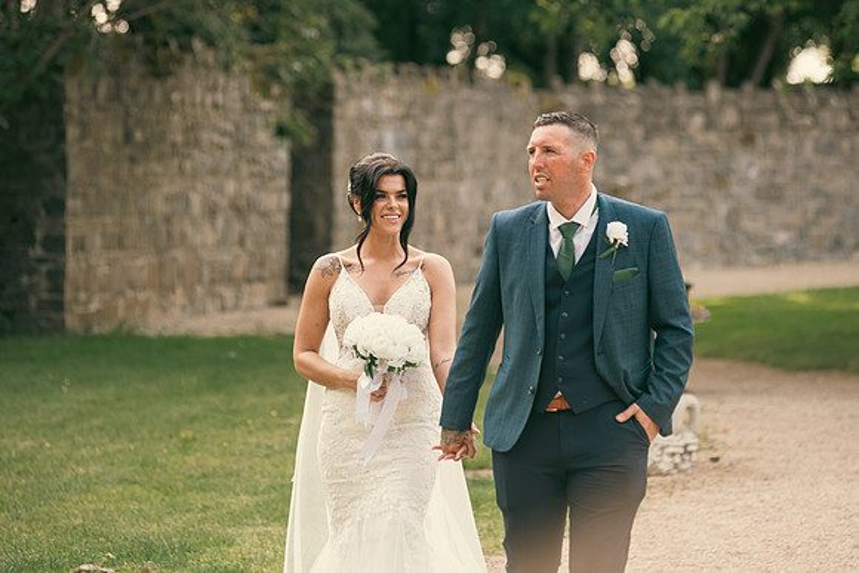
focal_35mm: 170
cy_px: 286
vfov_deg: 8.1
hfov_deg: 12.1
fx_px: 4057
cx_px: 430
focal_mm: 170
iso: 125
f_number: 3.5
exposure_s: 1/200
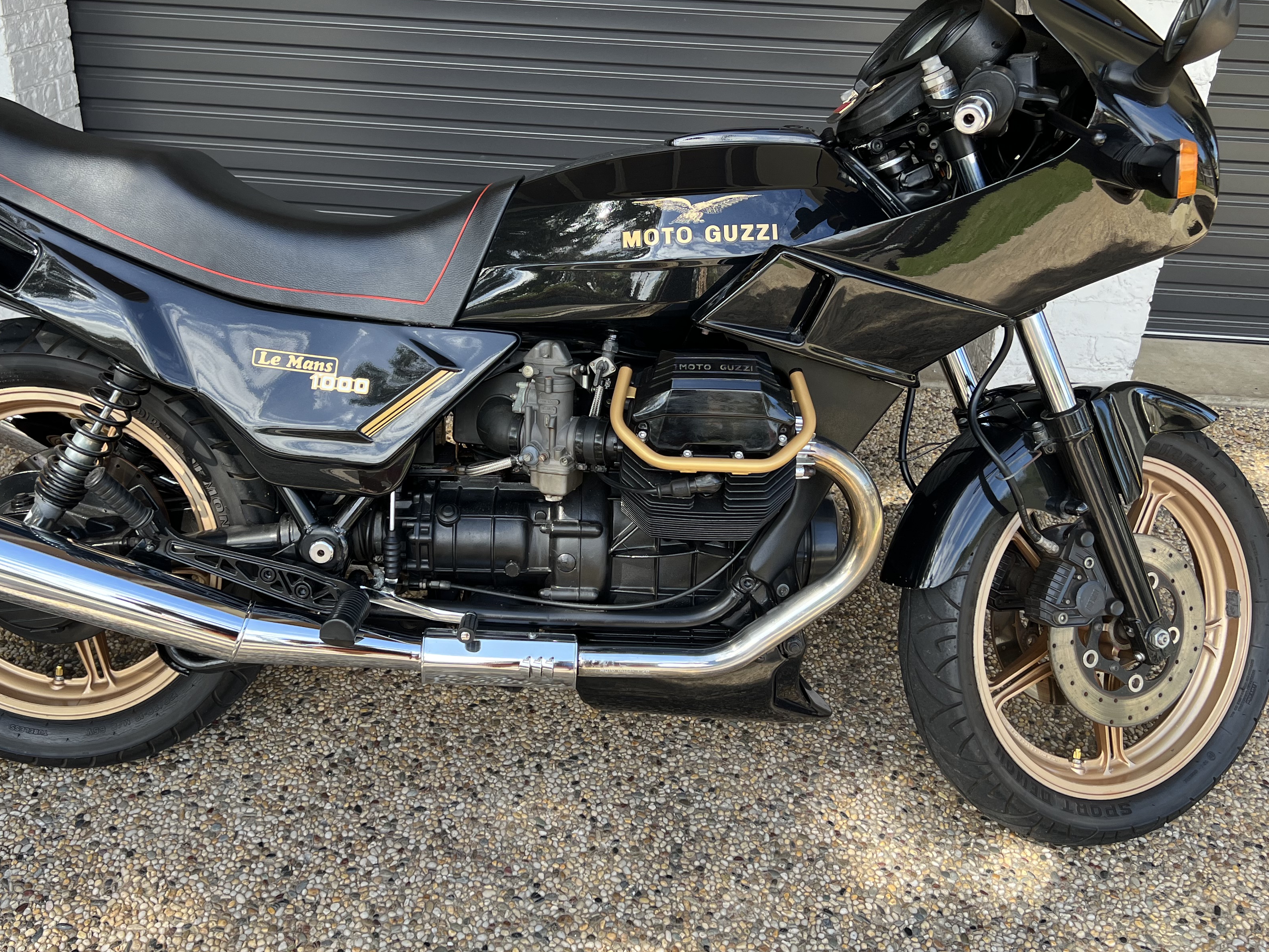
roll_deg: -2.5
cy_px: 429
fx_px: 1210
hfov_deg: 55.1
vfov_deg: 42.9
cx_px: 541
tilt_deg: -26.1
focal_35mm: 33
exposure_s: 1/493
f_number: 1.5
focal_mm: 5.7
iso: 50
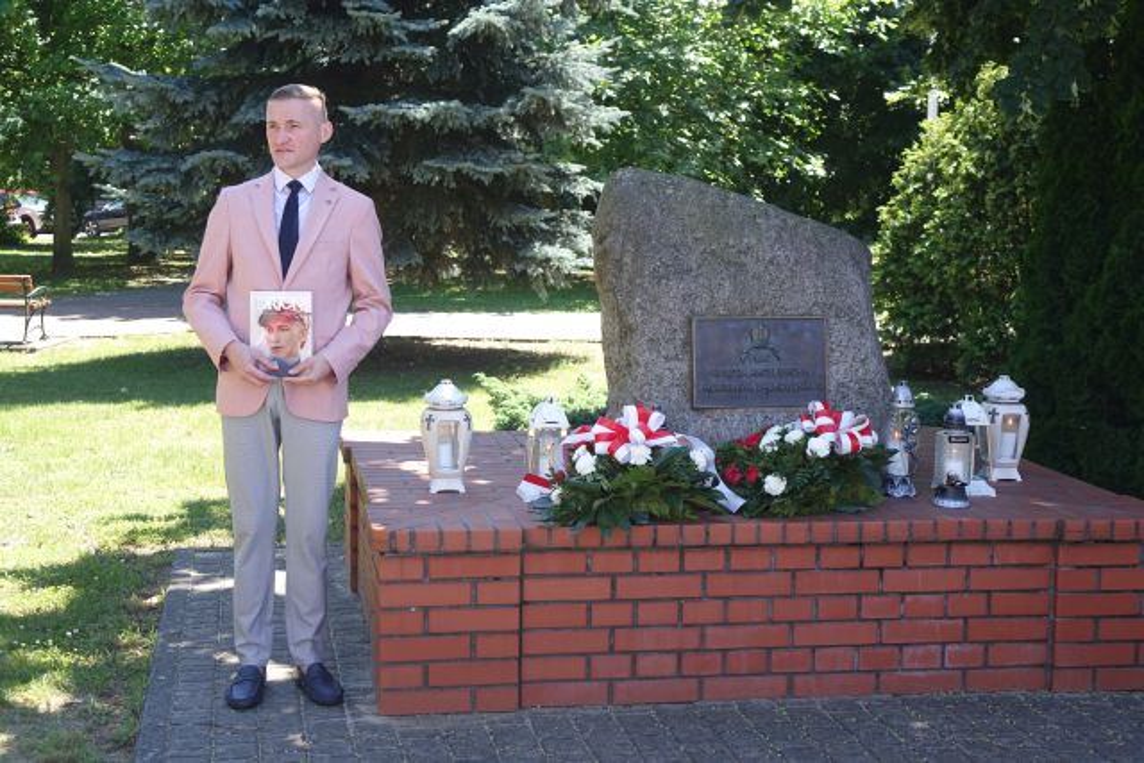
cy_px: 382
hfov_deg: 36.2
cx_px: 572
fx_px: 1748
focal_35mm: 55
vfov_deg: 24.6
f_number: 3.2
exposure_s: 1/200
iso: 125
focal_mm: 20.19
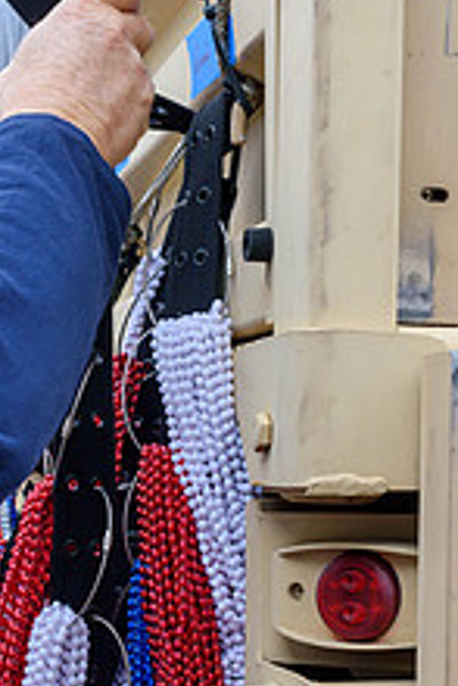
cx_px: 118
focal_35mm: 89
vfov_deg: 22.5
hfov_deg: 15.3
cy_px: 555
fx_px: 1696
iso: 360
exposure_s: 1/250
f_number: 8
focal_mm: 29
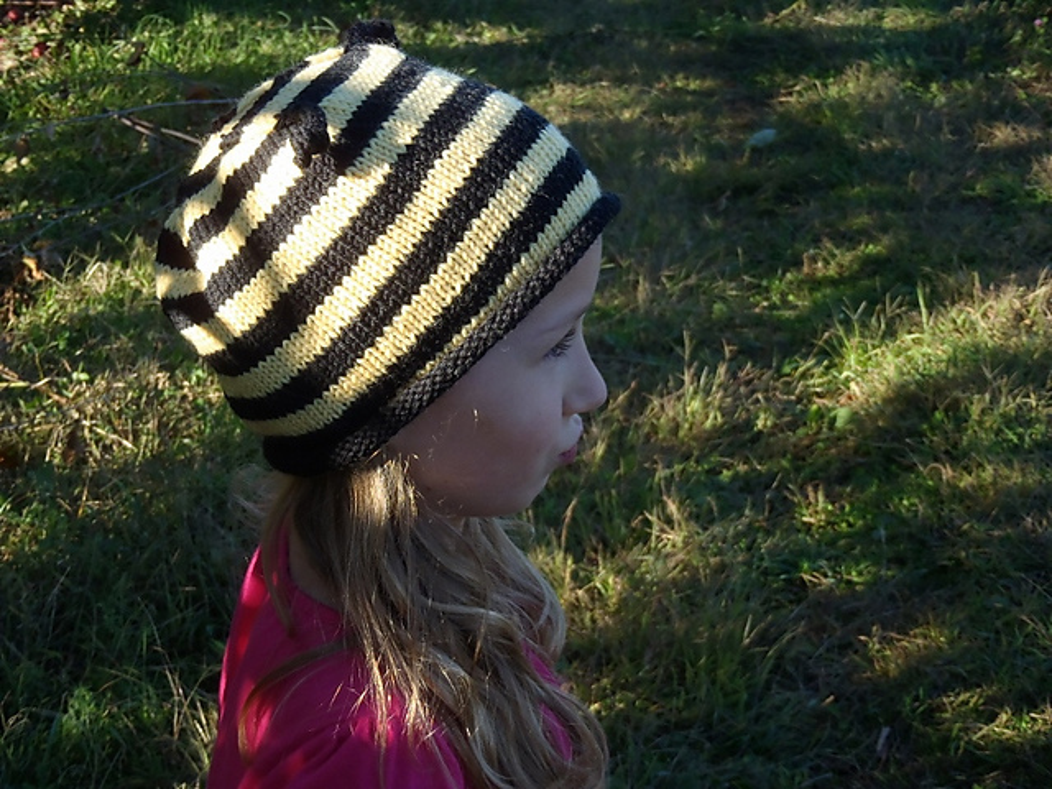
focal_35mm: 64
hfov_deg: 30.3
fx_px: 1945
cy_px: 394
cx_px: 526
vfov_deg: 22.9
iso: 100
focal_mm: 11.43
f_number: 5.4
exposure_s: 1/100
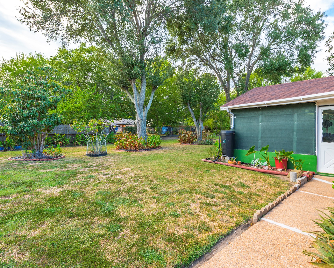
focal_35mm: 19
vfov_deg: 70.8
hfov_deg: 83.2
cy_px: 130
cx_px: 178
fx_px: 188
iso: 125
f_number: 11
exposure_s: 1/25
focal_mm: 16
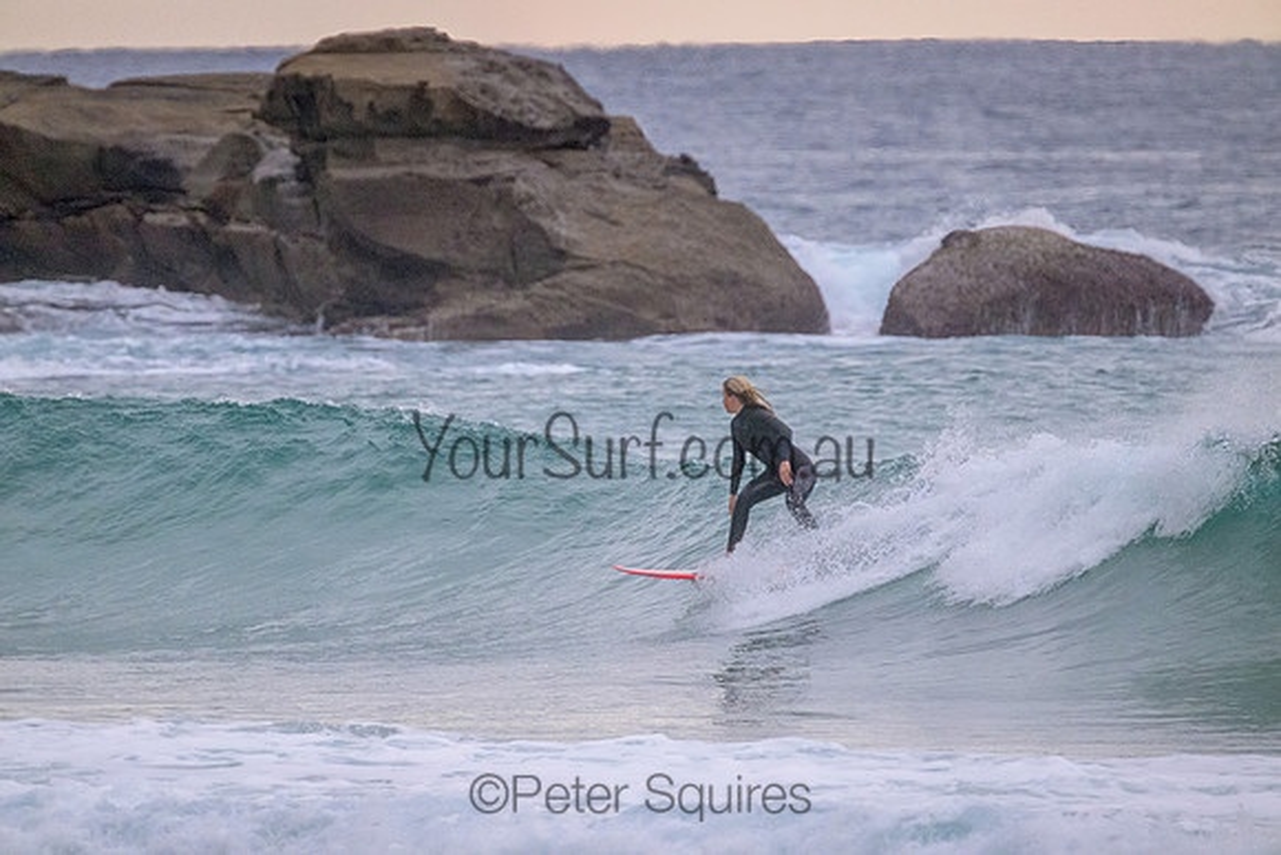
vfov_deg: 1.7
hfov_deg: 2.6
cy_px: 428
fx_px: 28472
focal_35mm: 800
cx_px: 640
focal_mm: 800
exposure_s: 1/640
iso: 9000
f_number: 11
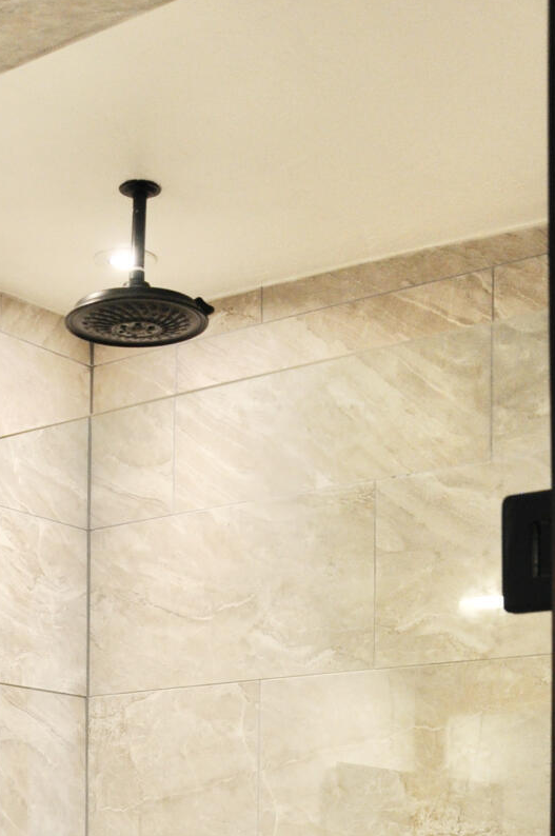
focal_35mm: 68
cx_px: 103
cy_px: 997
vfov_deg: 26.5
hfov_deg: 19.7
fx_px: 1577
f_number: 4
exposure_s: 1/60
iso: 720
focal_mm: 18
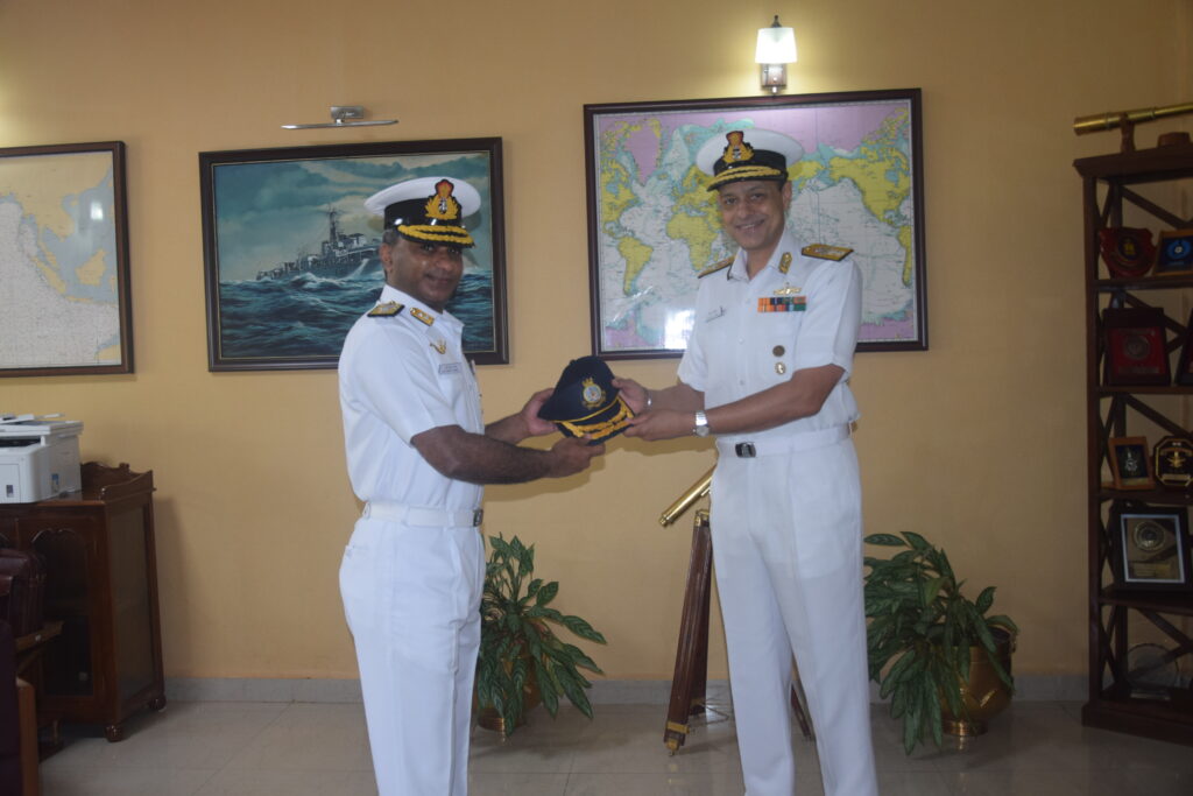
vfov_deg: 40.0
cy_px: 398
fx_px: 1094
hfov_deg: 57.2
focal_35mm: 33
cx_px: 596
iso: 800
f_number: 3.8
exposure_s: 1/60
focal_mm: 22
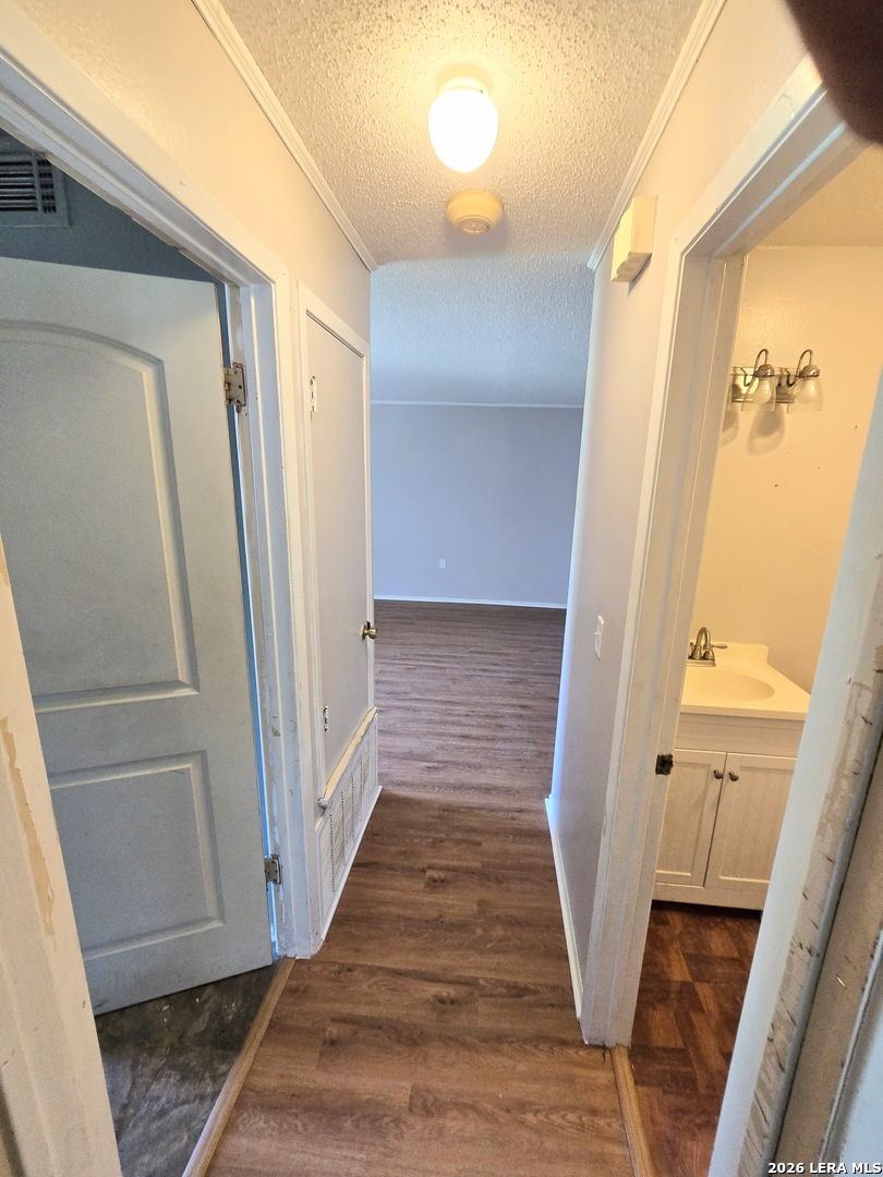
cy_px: 588
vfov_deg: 106.2
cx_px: 442
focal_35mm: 13
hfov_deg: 89.9
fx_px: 442
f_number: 2.2
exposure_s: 1/60
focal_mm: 2.2
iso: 200
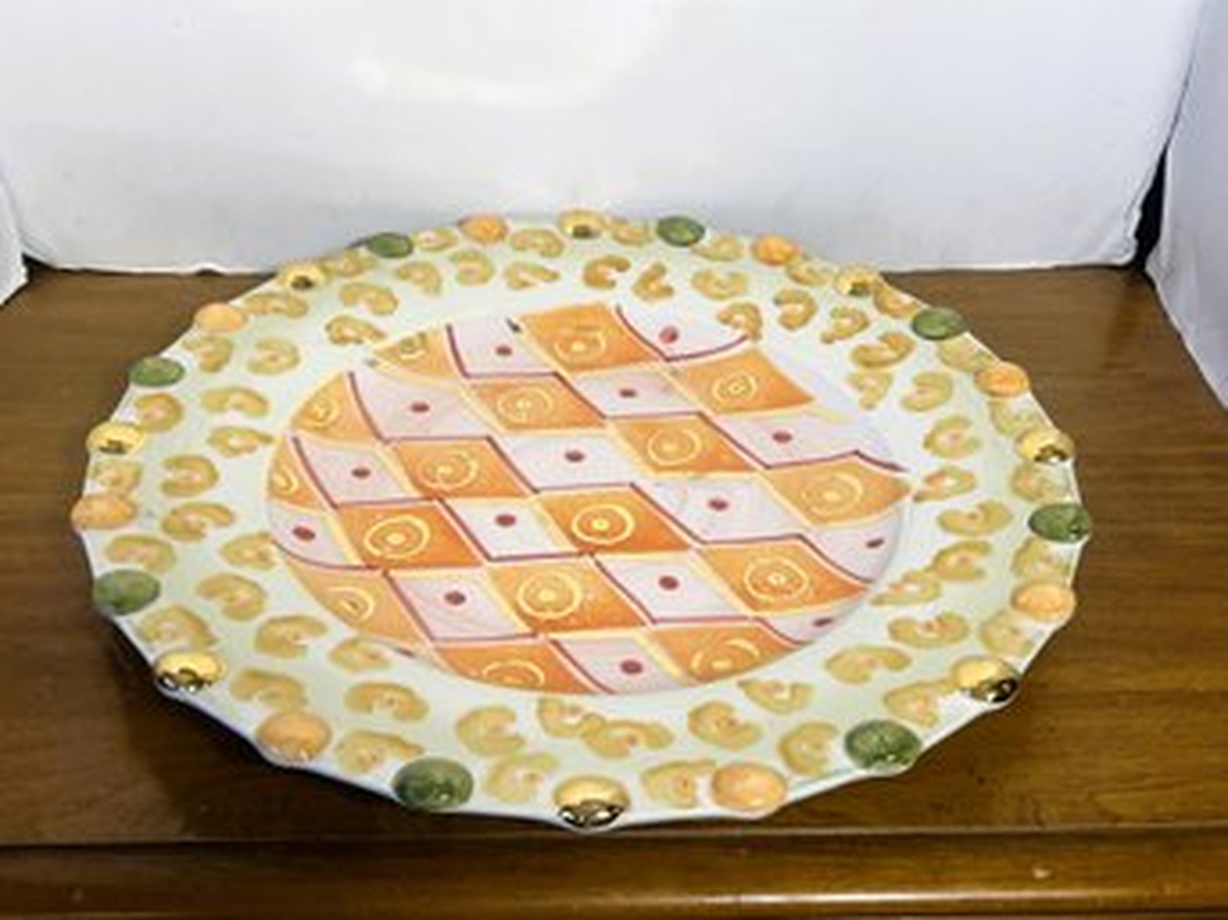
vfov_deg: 34.3
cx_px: 614
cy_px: 460
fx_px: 1489
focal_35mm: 42
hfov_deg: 44.8
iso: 50
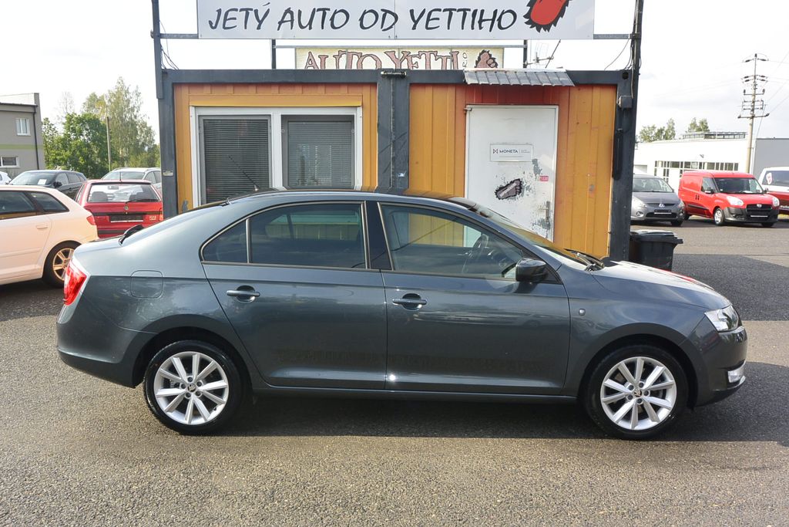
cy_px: 264
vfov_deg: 45.0
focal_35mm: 29
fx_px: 636
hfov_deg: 63.7
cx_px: 394
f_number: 6.3
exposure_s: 1/250
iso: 160
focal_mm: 11
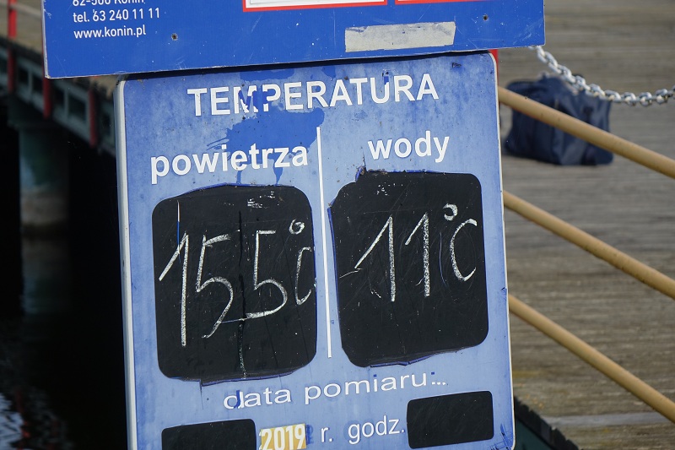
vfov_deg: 8.5
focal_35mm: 161
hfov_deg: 12.8
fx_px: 3018
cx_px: 338
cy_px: 225
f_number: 4
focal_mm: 59.09
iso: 125
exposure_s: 1/800
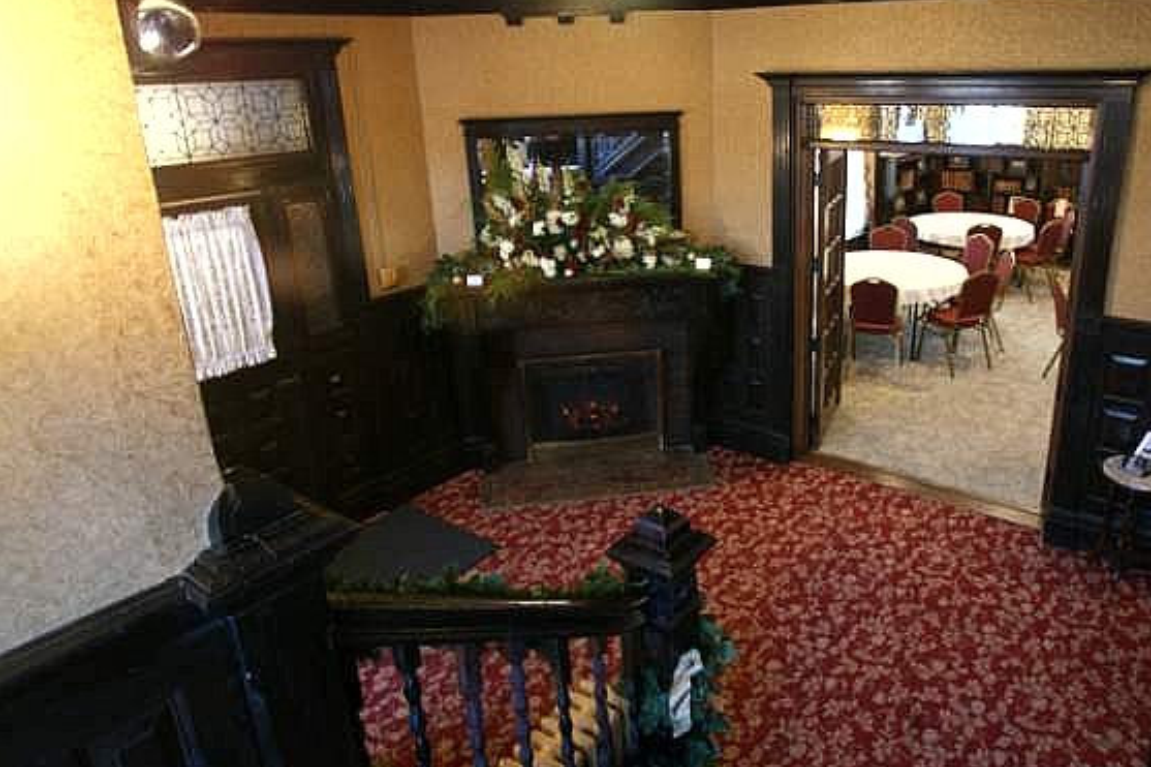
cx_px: 723
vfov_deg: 53.5
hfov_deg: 73.1
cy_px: 340
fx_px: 758
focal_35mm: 24
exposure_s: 1/4
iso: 400
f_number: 4.5
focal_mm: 11
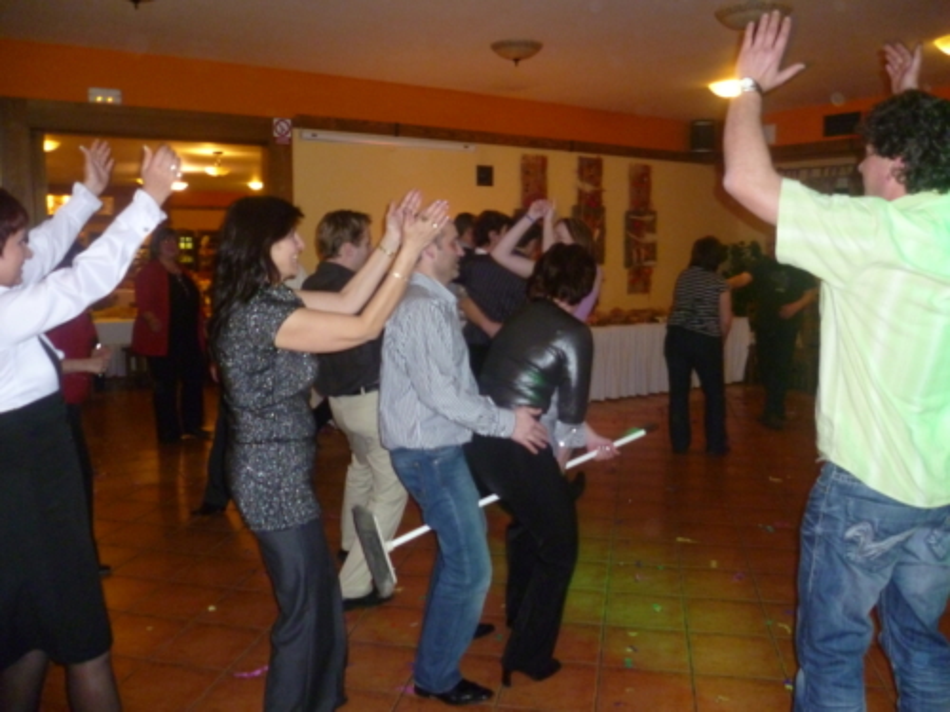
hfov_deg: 63.4
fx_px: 768
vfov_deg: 49.7
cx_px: 475
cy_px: 356
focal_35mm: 28
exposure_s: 1/30
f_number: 2.8
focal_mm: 5
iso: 400
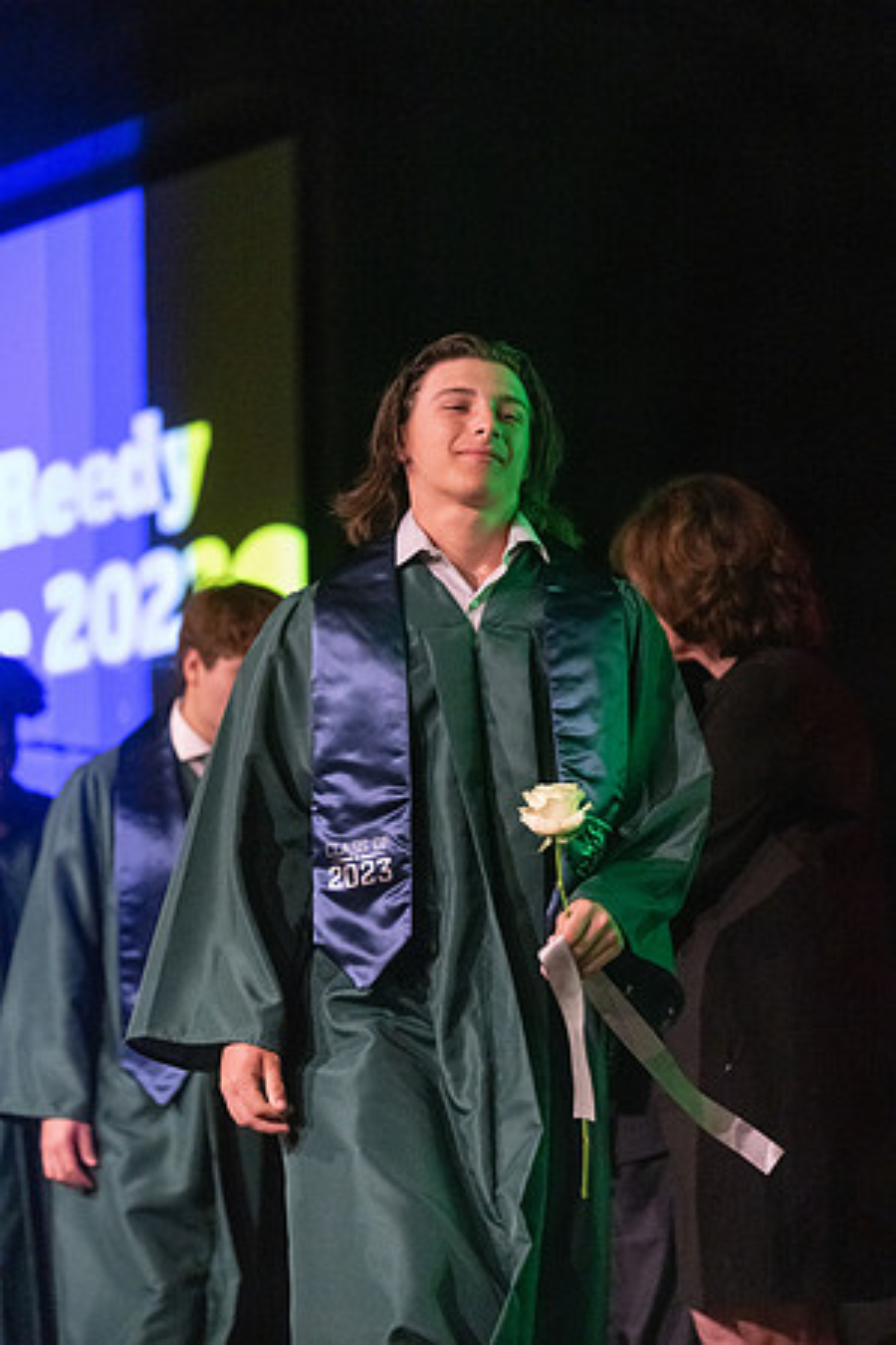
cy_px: 672
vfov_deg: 18.8
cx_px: 448
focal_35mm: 109
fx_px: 4069
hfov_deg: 12.6
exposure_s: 1/1000
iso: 16000
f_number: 2.8
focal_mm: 109
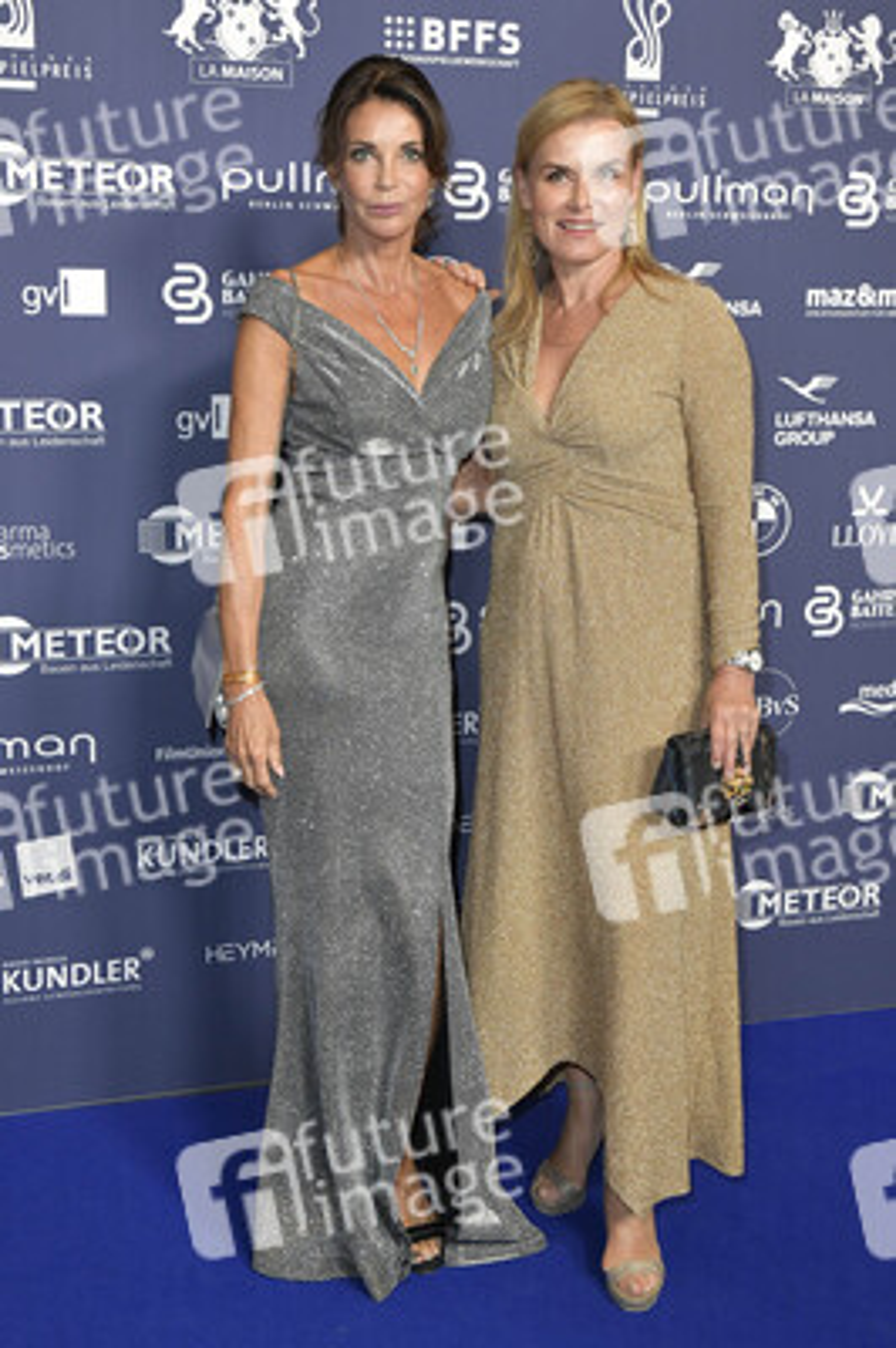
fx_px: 1421
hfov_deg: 35.0
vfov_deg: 50.7
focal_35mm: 38
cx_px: 448
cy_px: 674
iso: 2000
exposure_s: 1/250
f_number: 6.3
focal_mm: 38
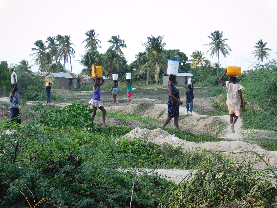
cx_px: 138
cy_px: 104
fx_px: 1184
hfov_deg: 13.3
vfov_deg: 10.0
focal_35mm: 148
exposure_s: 1/250
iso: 125
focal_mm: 26.3
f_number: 5.1
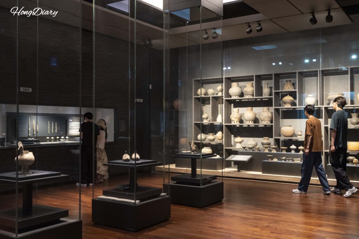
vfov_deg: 35.1
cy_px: 120
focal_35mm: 38
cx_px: 180
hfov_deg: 50.7
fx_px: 379
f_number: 5
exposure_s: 1/125
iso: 12800
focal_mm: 38
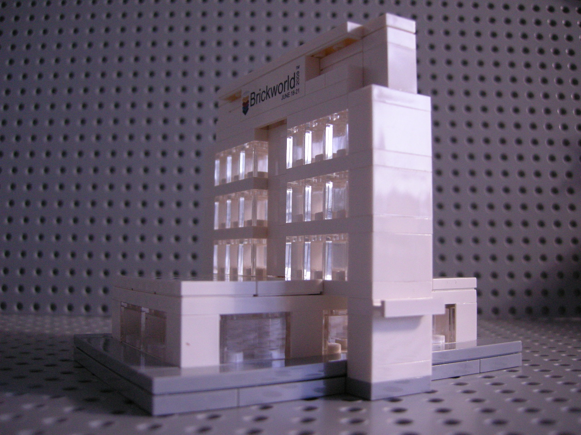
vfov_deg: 39.7
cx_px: 290
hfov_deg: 51.4
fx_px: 604
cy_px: 218
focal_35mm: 36
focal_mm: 7.5
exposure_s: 1/61.3
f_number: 2.7
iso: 305
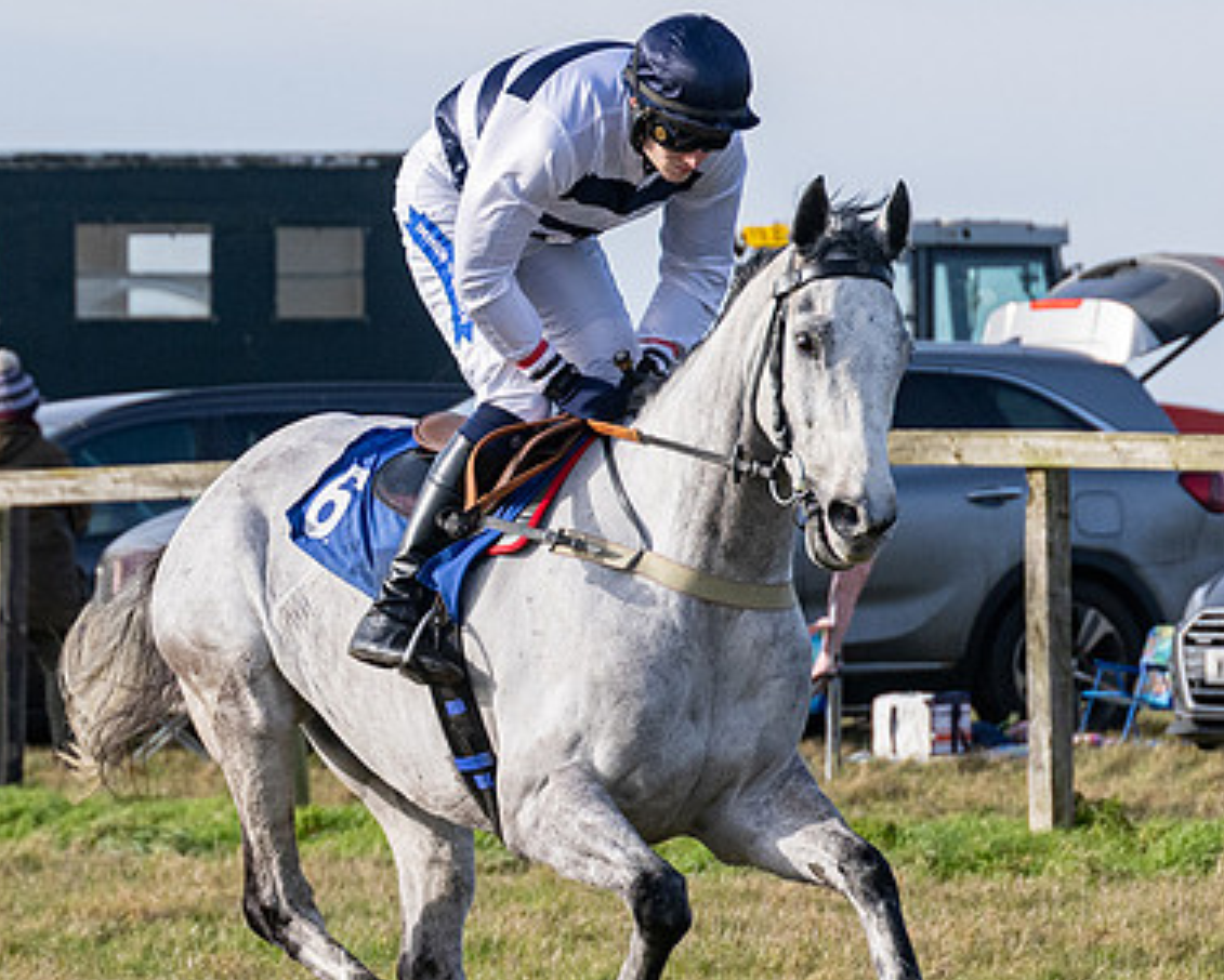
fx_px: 14534
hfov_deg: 4.8
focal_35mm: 401
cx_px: 684
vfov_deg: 3.9
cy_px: 764
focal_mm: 120
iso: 400
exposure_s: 1/2000
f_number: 5
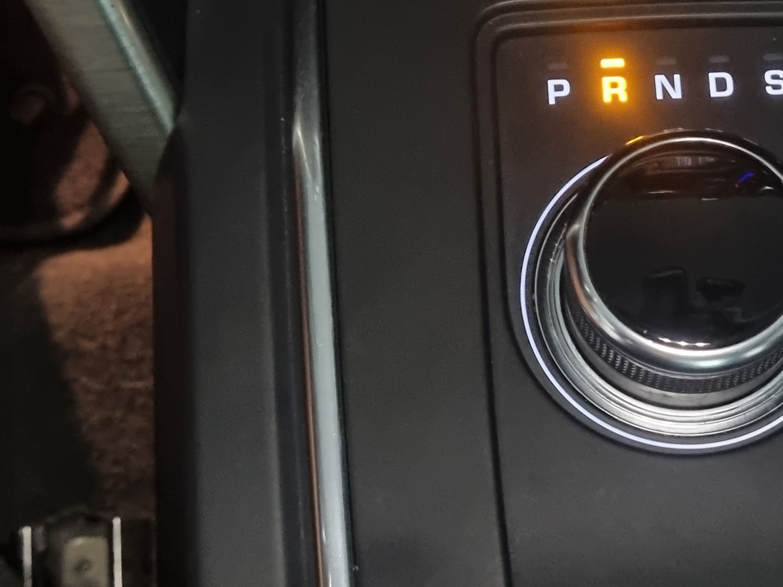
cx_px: 644
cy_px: 339
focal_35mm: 69
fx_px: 1561
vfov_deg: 21.3
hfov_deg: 27.5
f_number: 1.8
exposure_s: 1/11
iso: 1250
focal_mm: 5.4
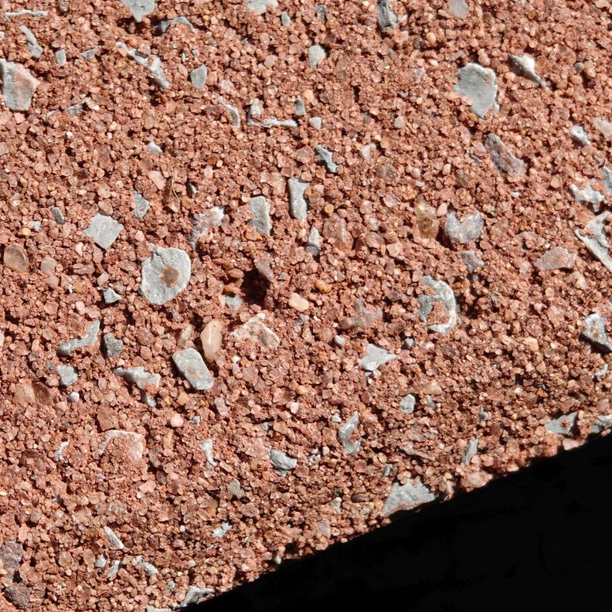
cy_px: 270
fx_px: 2000
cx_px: 158
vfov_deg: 17.4
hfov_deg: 17.3
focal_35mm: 100
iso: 71
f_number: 2.55
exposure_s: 1/511
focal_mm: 13.3
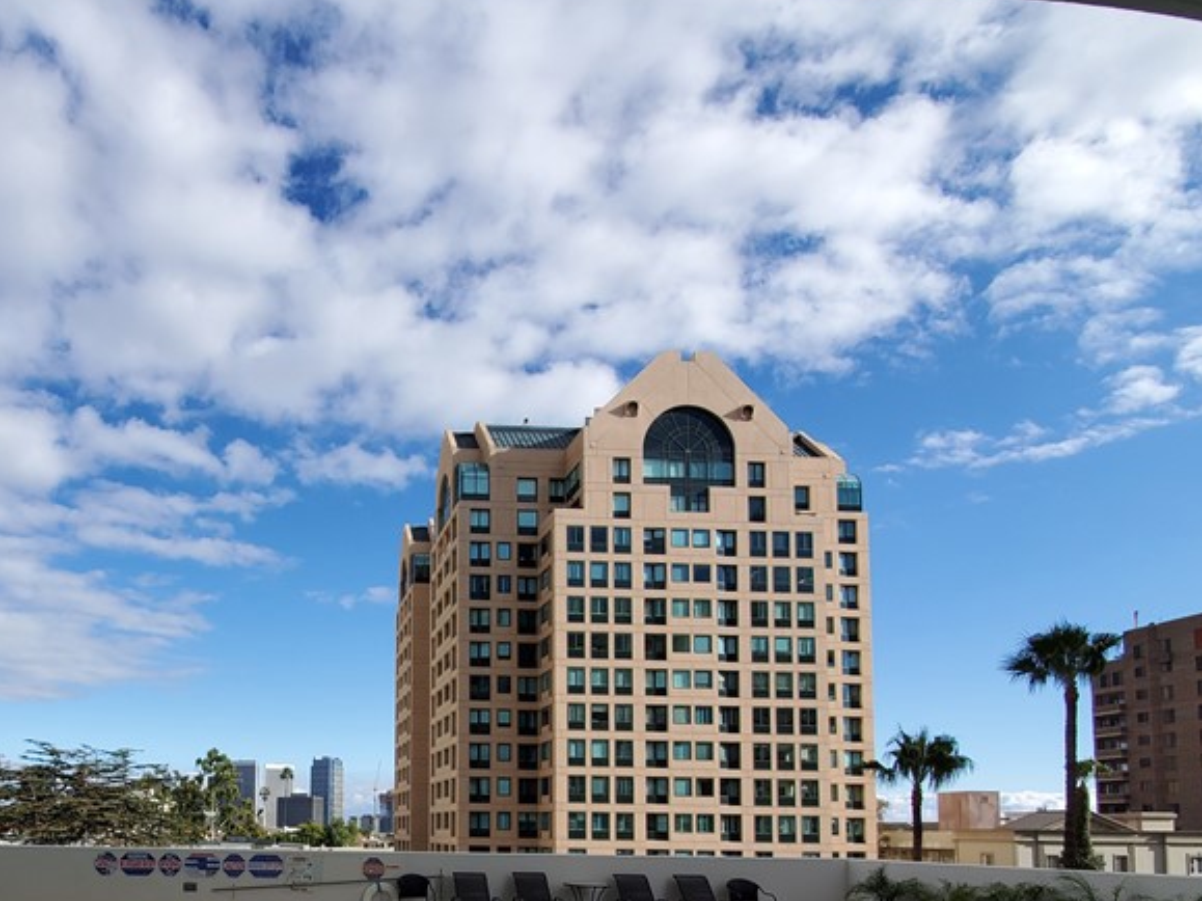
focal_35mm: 23
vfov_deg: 53.3
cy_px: 770
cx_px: 291
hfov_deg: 68.8
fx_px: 798
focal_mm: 1.8
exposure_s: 1/1027
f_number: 2.2
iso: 50
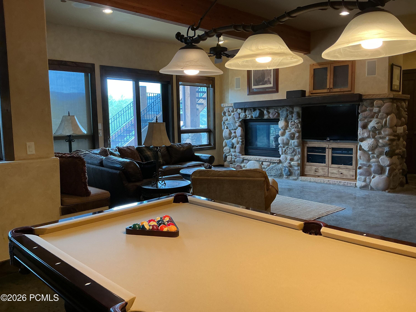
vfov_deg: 48.2
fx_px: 349
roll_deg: +1.4
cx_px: 208
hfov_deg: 61.7
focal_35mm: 29
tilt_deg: -5.3
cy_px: 156
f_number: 1.8
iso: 80
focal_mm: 3
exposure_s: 1/60
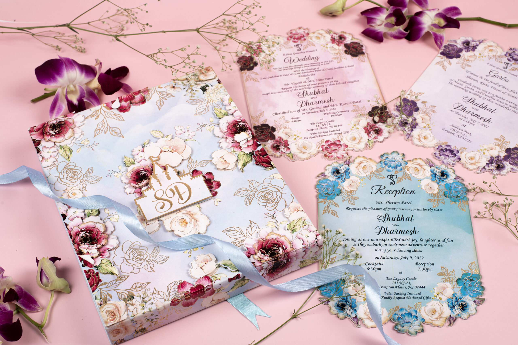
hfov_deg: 39.6
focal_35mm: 50
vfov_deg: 27.0
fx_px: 719
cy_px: 172
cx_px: 259
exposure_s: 1/125
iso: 100
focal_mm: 50
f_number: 11
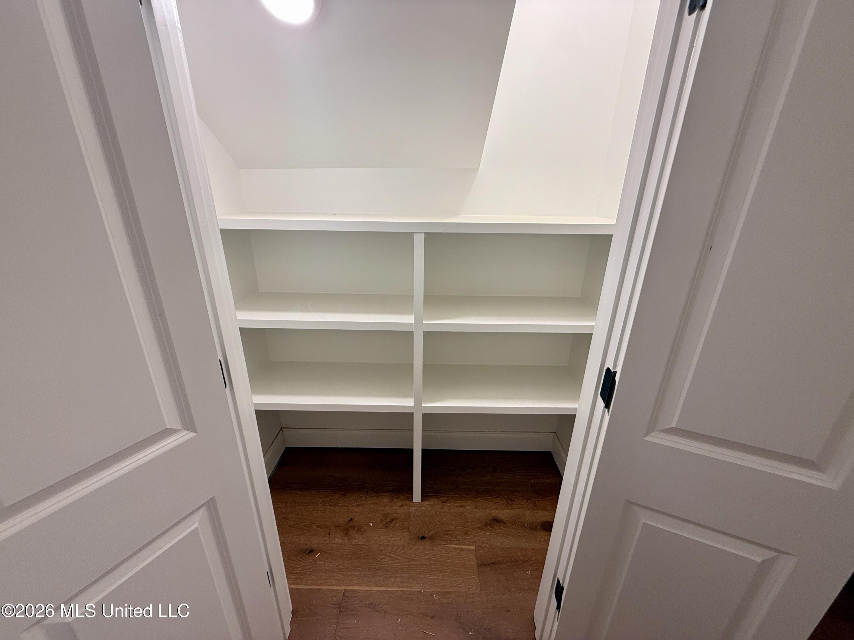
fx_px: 345
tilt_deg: -19.6
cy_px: 320
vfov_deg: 85.7
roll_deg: -1.2
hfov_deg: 102.1
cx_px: 427
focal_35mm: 14
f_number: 2.2
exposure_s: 1/120
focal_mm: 2.22
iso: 125
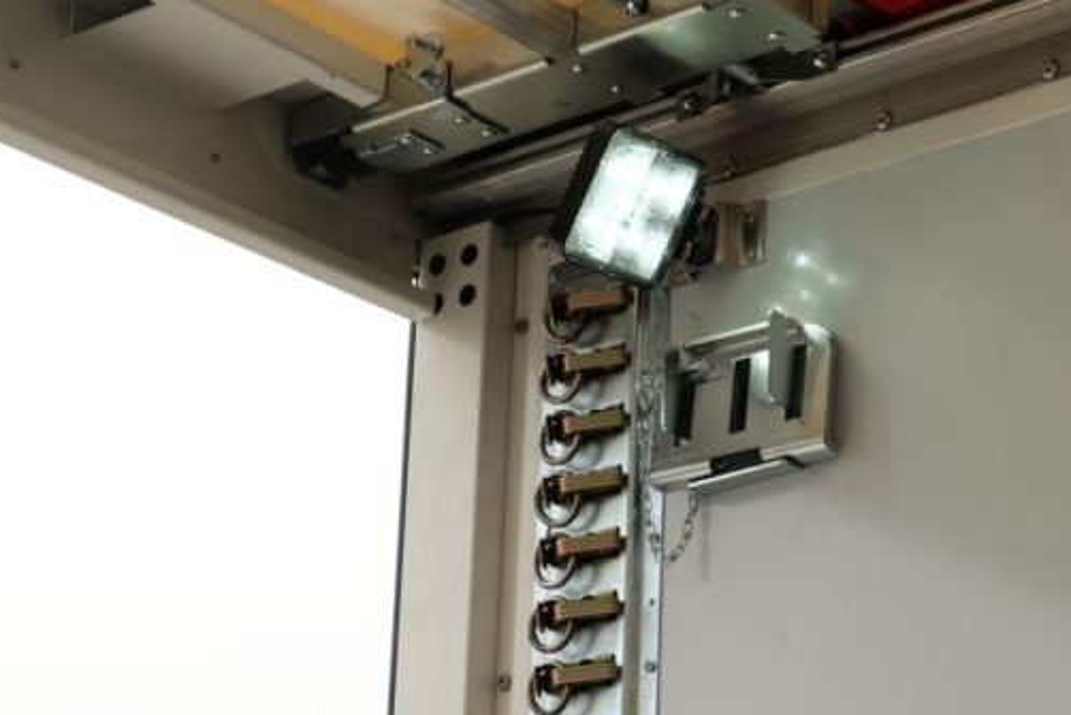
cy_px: 495
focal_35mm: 101
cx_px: 651
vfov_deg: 13.5
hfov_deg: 20.2
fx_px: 3005
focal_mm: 43.9
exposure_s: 1/210
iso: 200
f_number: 5.6
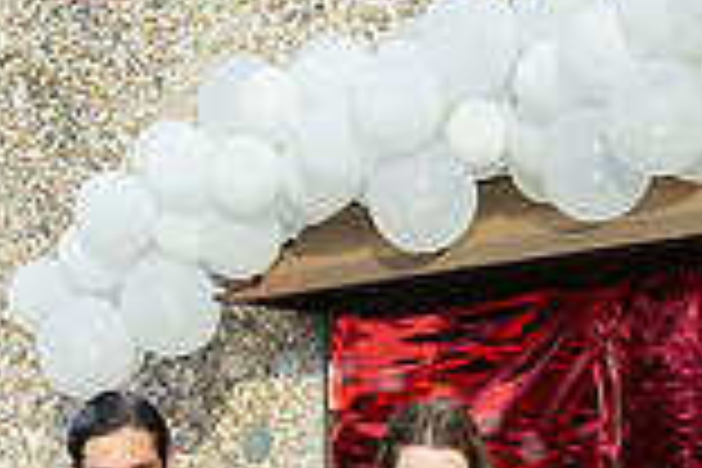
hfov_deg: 15.8
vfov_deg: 10.1
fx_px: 2535
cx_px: 279
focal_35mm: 130
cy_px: 776
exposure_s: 1/250
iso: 160
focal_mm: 35
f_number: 8
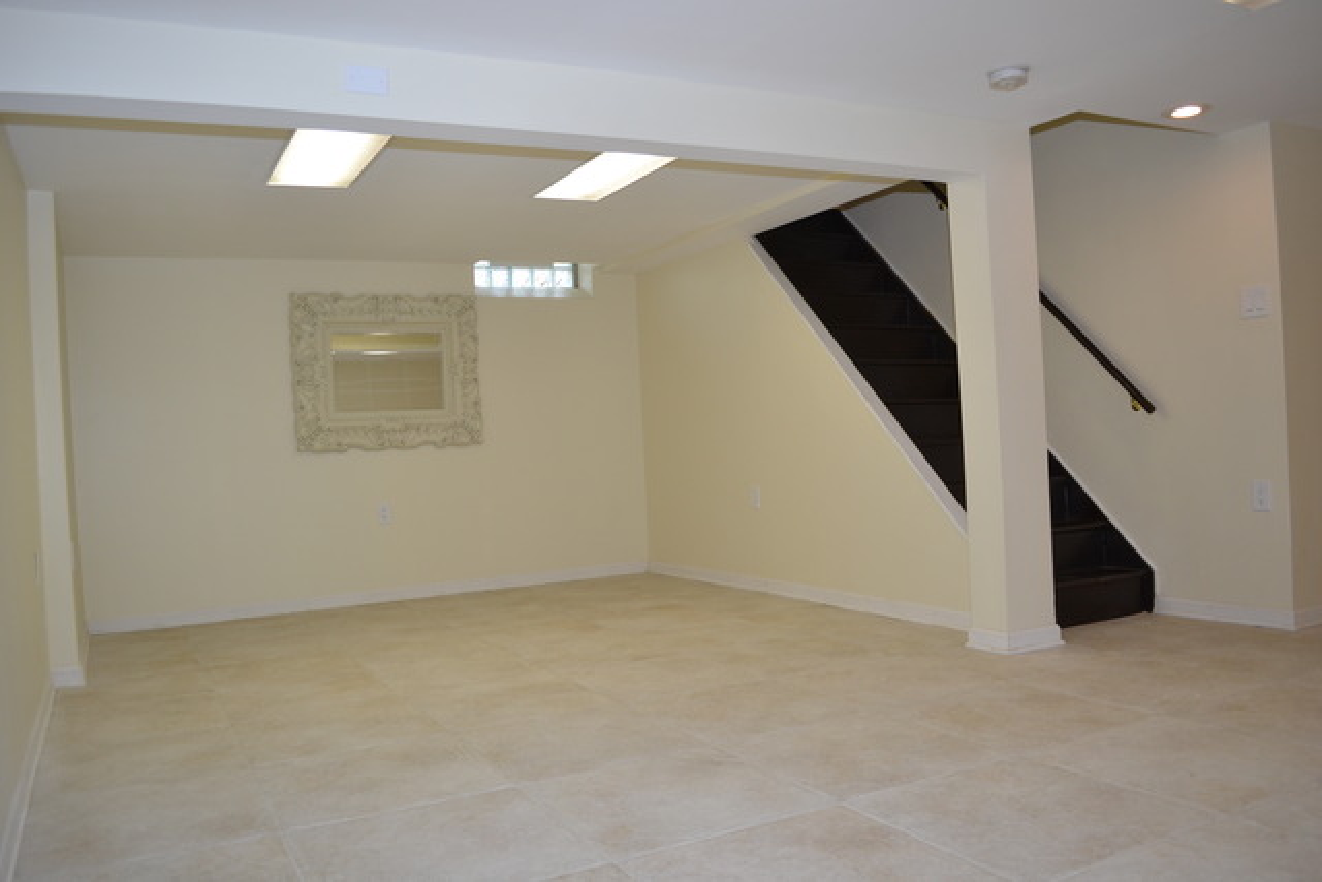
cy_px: 441
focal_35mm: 27
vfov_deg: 48.0
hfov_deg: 67.4
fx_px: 992
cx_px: 661
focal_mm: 18
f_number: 3.5
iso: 400
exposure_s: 1/60
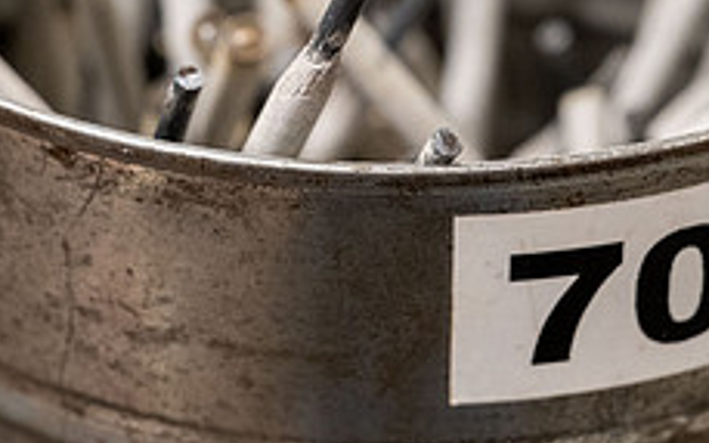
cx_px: 492
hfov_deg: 12.4
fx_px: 3245
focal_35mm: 168
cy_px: -79
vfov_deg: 7.7
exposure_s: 1/80
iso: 2500
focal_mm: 65
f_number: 7.1
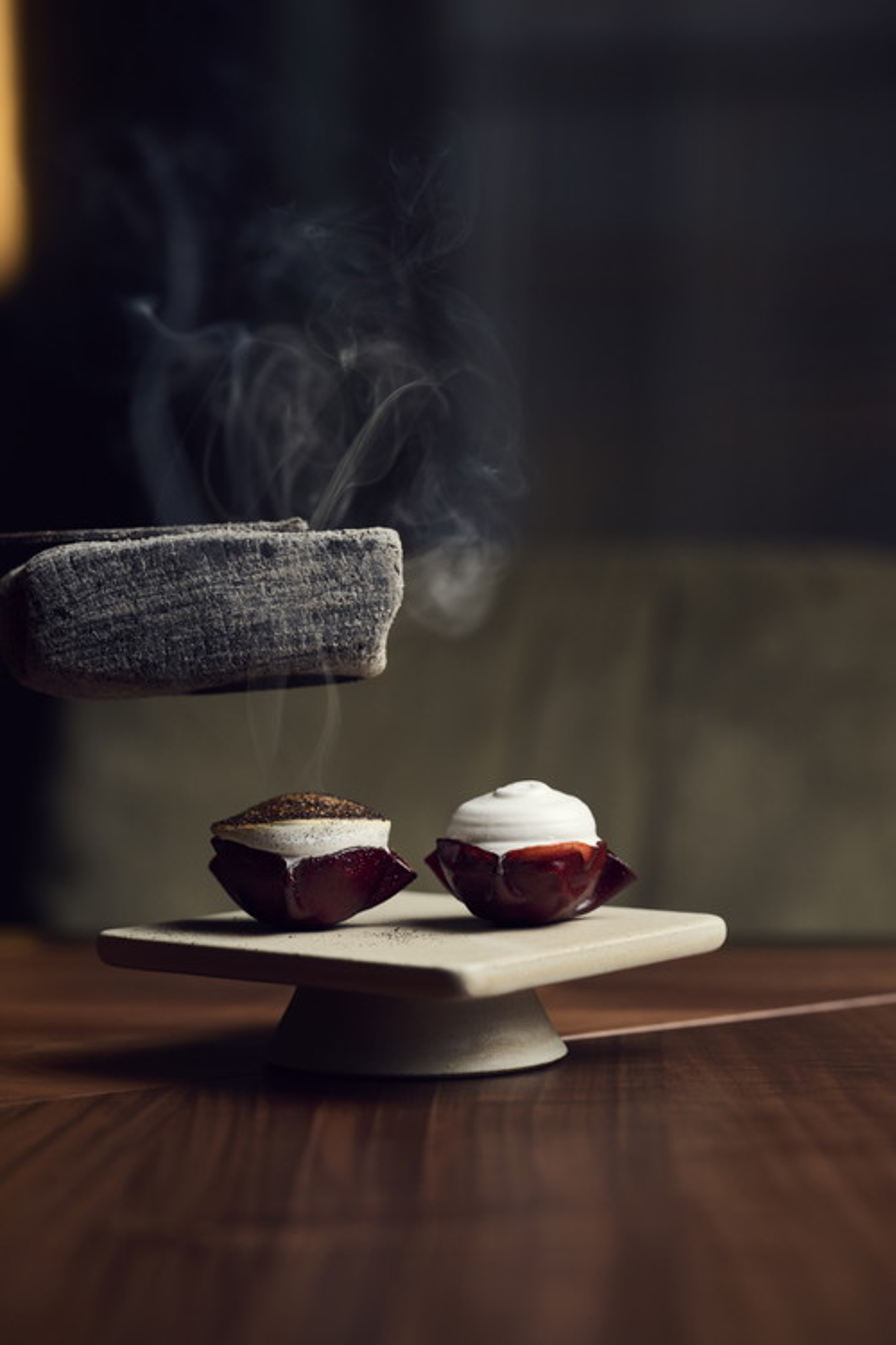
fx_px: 3920
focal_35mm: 105
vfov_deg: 19.5
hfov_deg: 13.0
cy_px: 672
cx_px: 448
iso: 400
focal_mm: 105
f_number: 5.6
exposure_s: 1/200
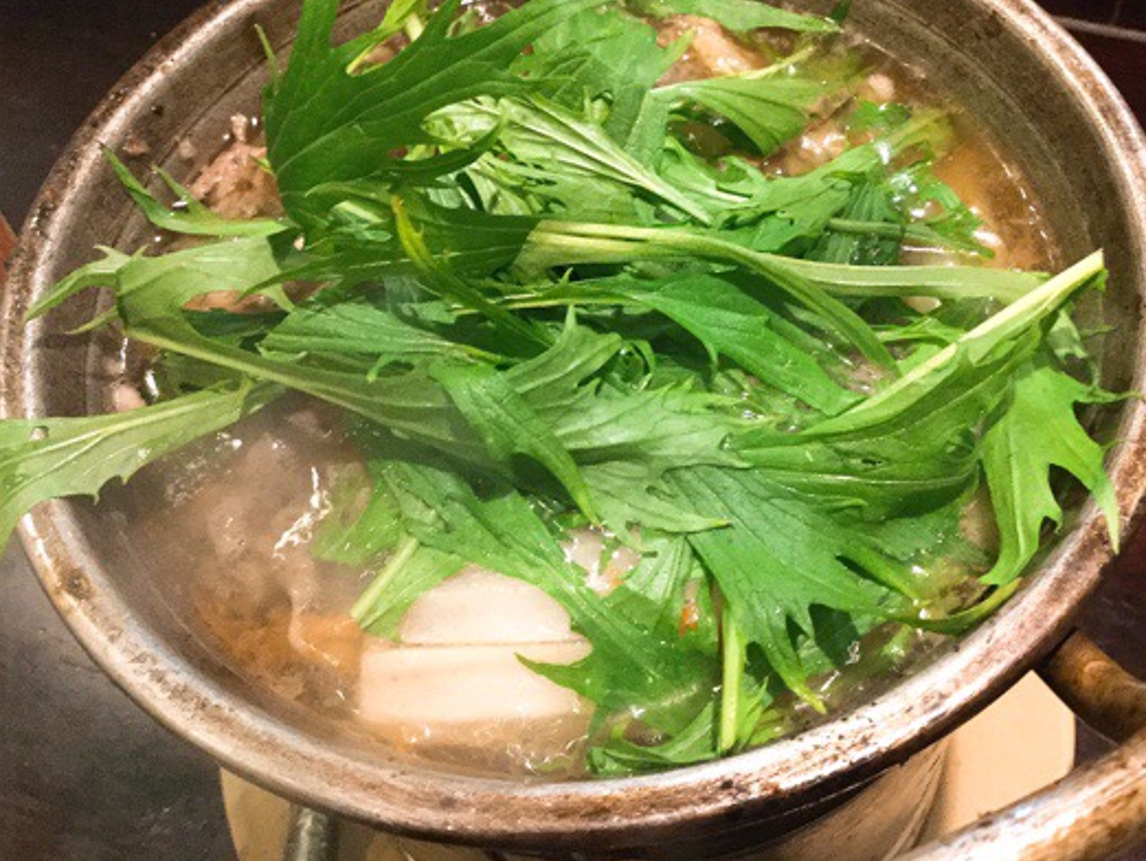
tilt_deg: -57.6
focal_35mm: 38
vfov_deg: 37.6
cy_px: 347
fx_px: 1259
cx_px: 670
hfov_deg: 48.7
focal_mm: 3.3
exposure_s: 1/15
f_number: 2.4
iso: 250
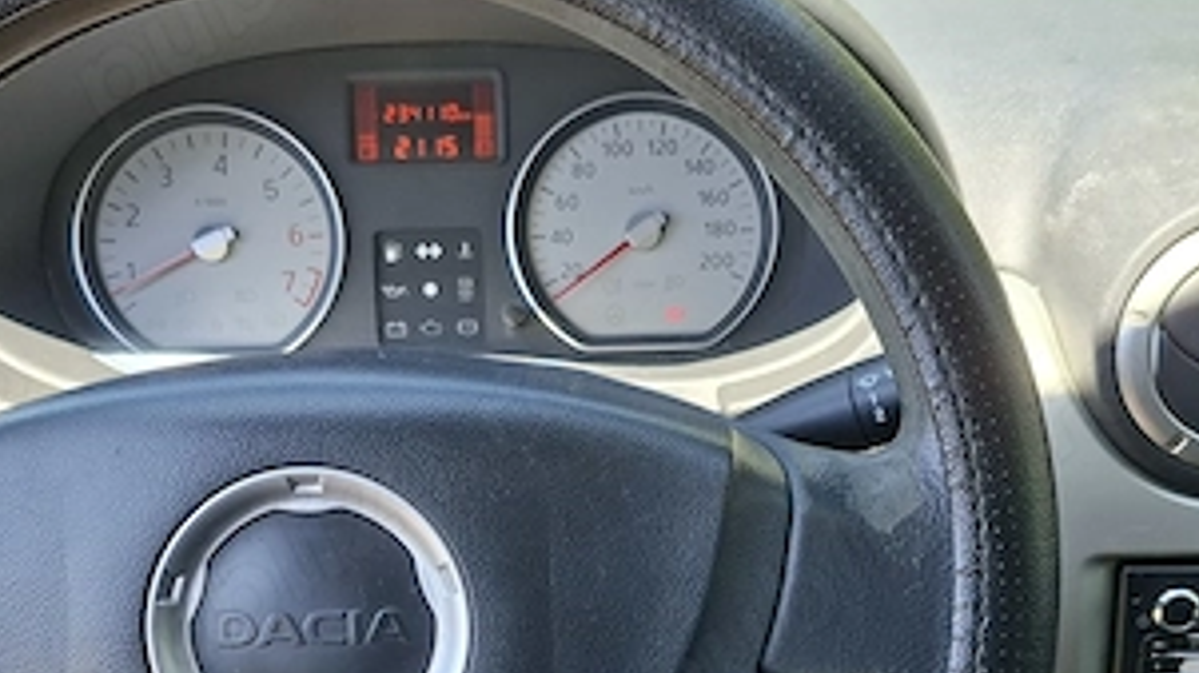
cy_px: 581
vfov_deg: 23.4
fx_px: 1589
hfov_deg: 41.3
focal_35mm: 50
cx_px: 609
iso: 50
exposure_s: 1/174
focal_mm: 5.54
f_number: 1.8
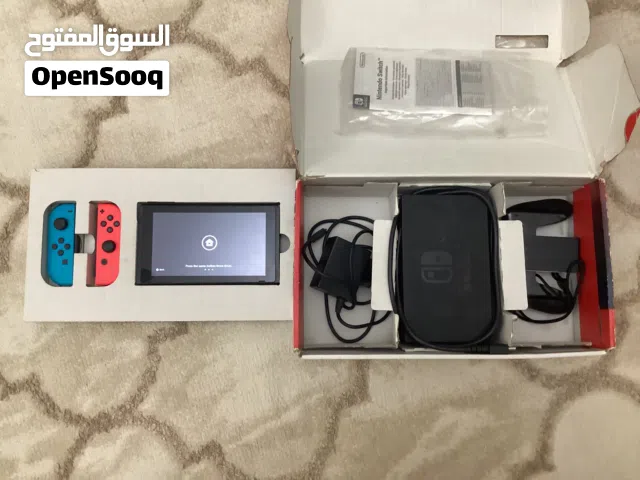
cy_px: 240
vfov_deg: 45.4
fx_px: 573
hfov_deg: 58.4
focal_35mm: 31
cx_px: 320
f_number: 2.4
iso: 400
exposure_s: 1/33
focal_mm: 3.3
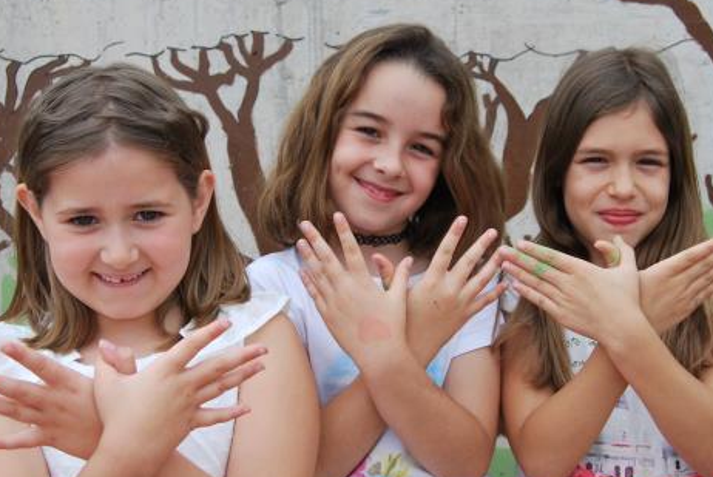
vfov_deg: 25.1
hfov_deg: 36.8
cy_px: 282
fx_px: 1070
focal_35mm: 54
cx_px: 352
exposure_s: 1/200
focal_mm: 26
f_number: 7.1
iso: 100
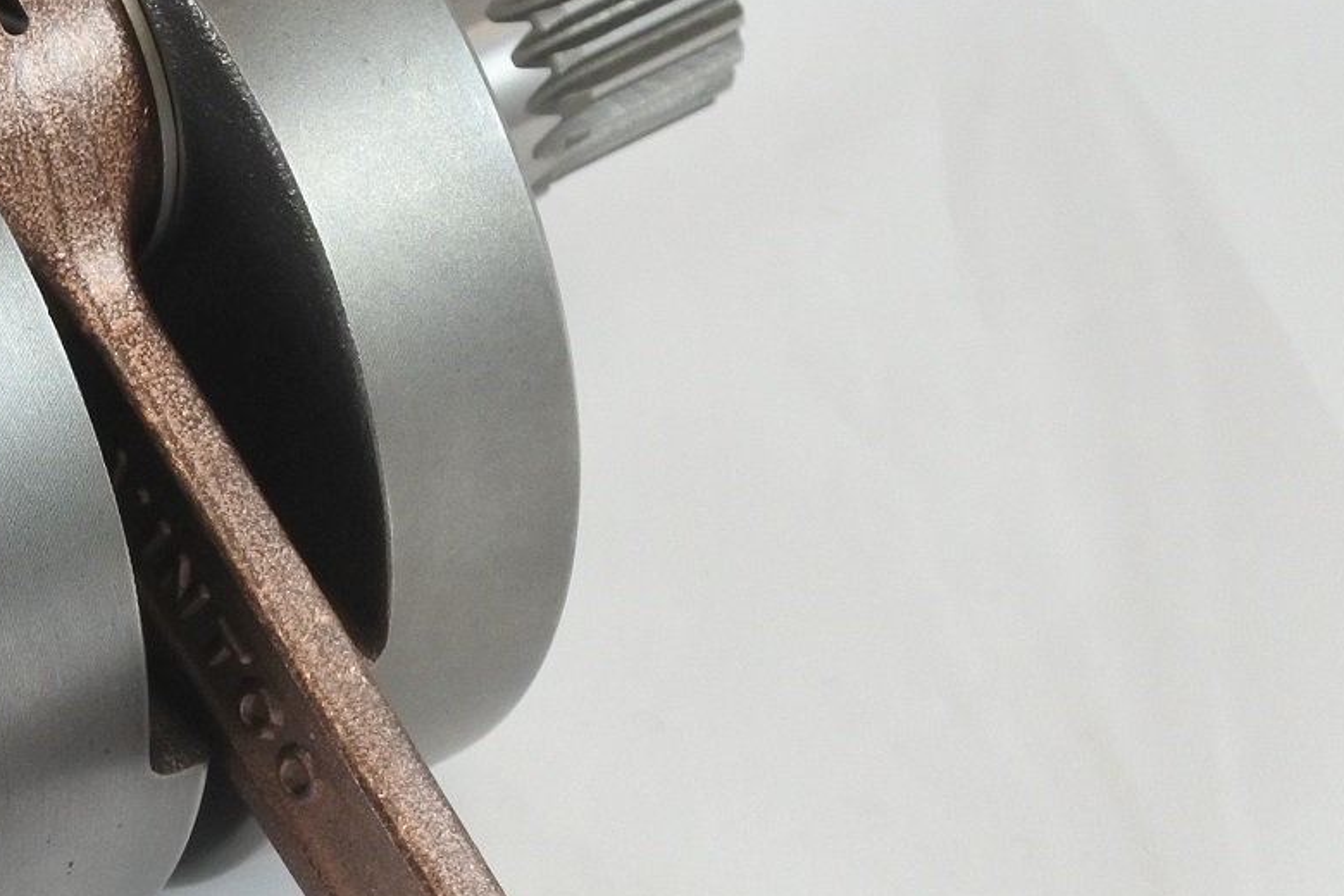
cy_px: 628
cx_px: -234
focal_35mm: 146
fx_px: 5450
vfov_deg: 9.4
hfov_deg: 13.7
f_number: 4.8
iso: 640
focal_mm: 22.3
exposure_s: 1/125
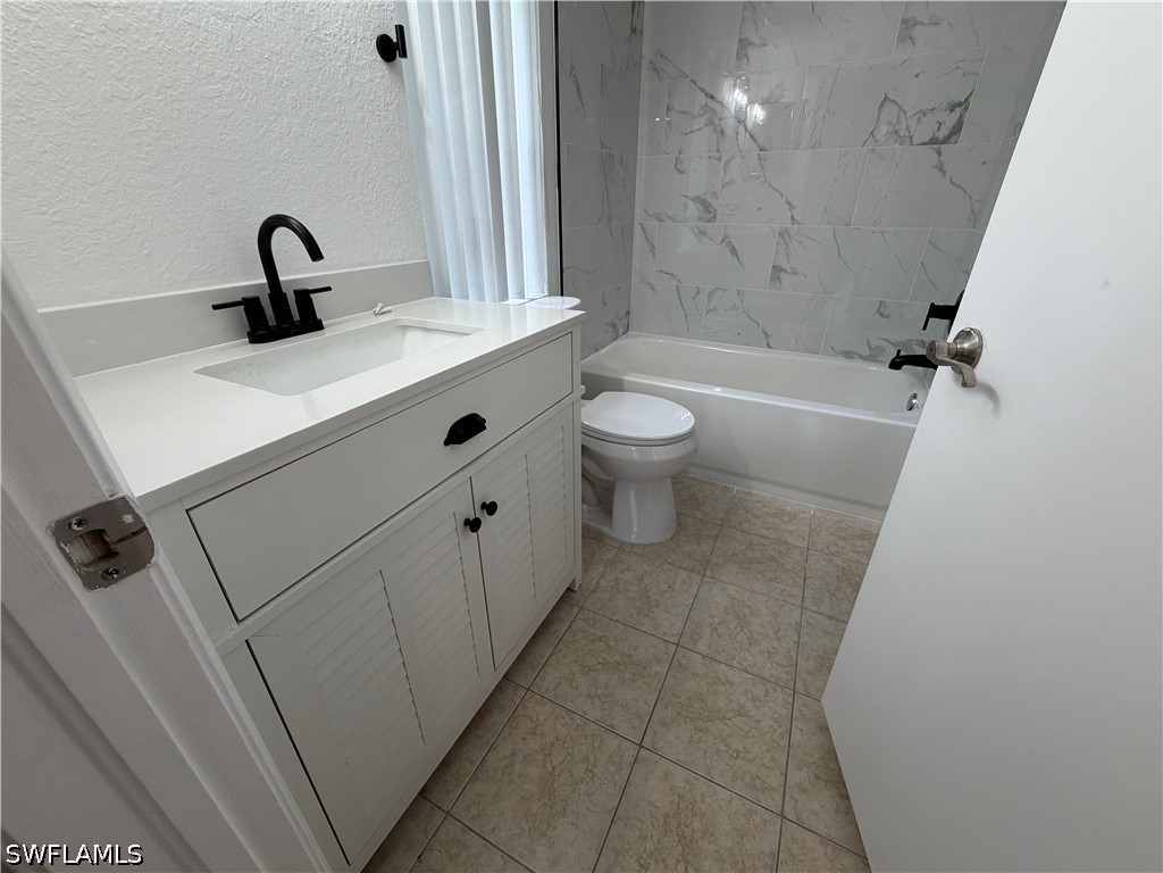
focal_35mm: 14
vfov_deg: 85.7
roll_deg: +0.2
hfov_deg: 102.1
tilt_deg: -27.3
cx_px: 582
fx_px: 470
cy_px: 436
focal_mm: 2.22
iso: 160
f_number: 2.2
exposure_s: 1/120
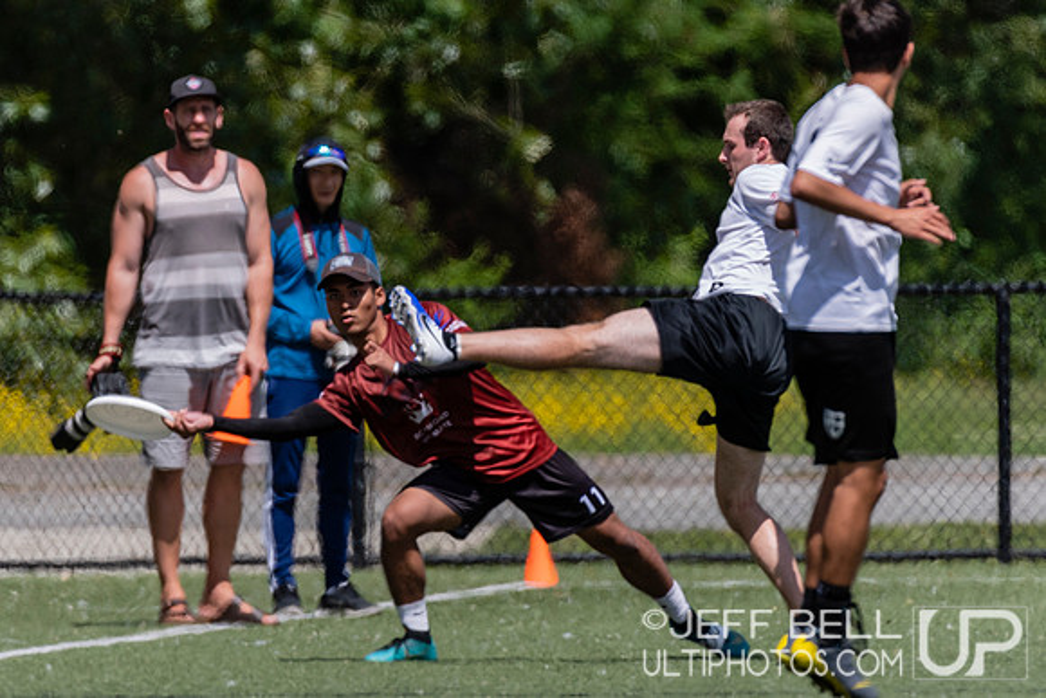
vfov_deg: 1.6
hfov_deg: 2.4
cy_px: 377
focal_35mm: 853
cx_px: 546
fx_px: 24796
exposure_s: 1/2000
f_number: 4
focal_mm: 400
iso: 220
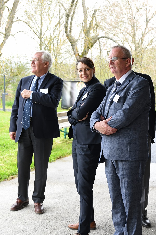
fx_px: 273
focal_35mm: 42
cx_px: 78
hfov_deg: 31.9
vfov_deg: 46.4
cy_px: 118
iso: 400
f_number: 4.5
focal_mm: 42
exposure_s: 1/80
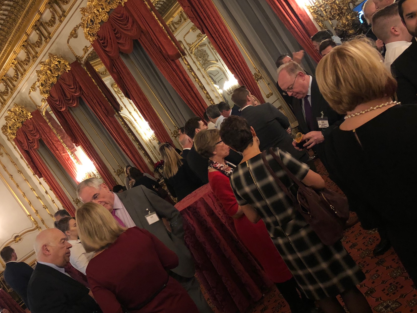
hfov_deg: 53.9
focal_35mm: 34
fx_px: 410
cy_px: 152
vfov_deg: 41.8
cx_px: 198
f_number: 1.8
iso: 100
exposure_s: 1/9
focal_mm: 4
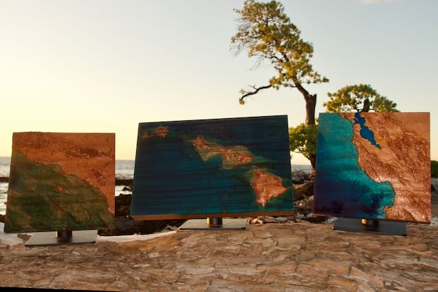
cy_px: 146
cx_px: 219
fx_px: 402
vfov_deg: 40.0
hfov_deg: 57.2
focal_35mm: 33
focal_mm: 12.06
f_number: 4
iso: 125
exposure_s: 1/250
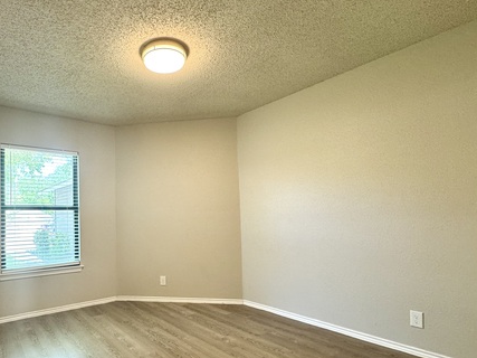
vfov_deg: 62.9
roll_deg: +0.6
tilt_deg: +0.1
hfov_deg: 77.4
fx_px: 289
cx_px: 174
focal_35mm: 21
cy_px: 213
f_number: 2.2
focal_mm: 2.22
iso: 160
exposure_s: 1/60
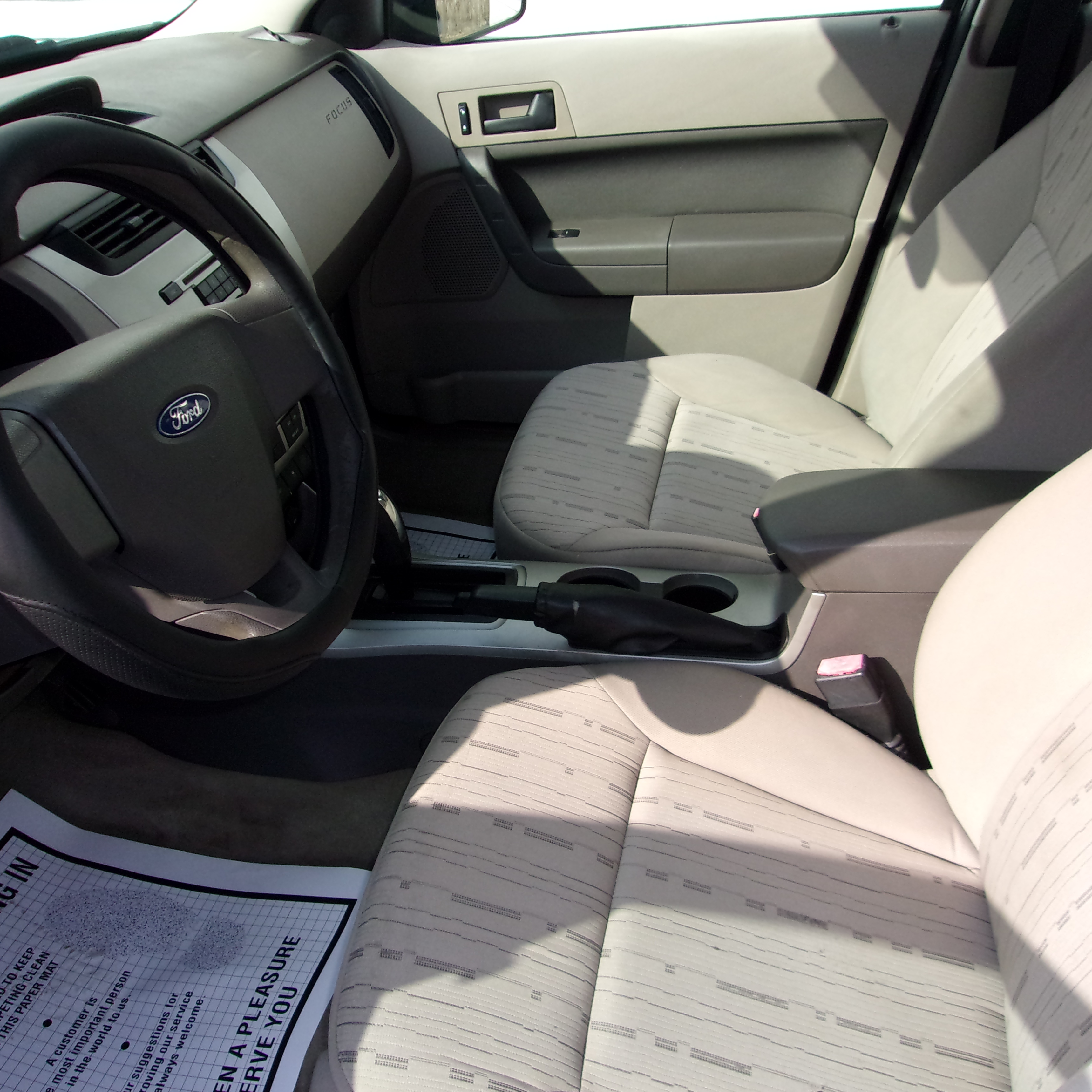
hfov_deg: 51.1
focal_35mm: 32
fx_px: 1142
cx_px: 534
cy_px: 548
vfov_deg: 51.1
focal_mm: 4.9
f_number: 10.4
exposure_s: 1/100
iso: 200
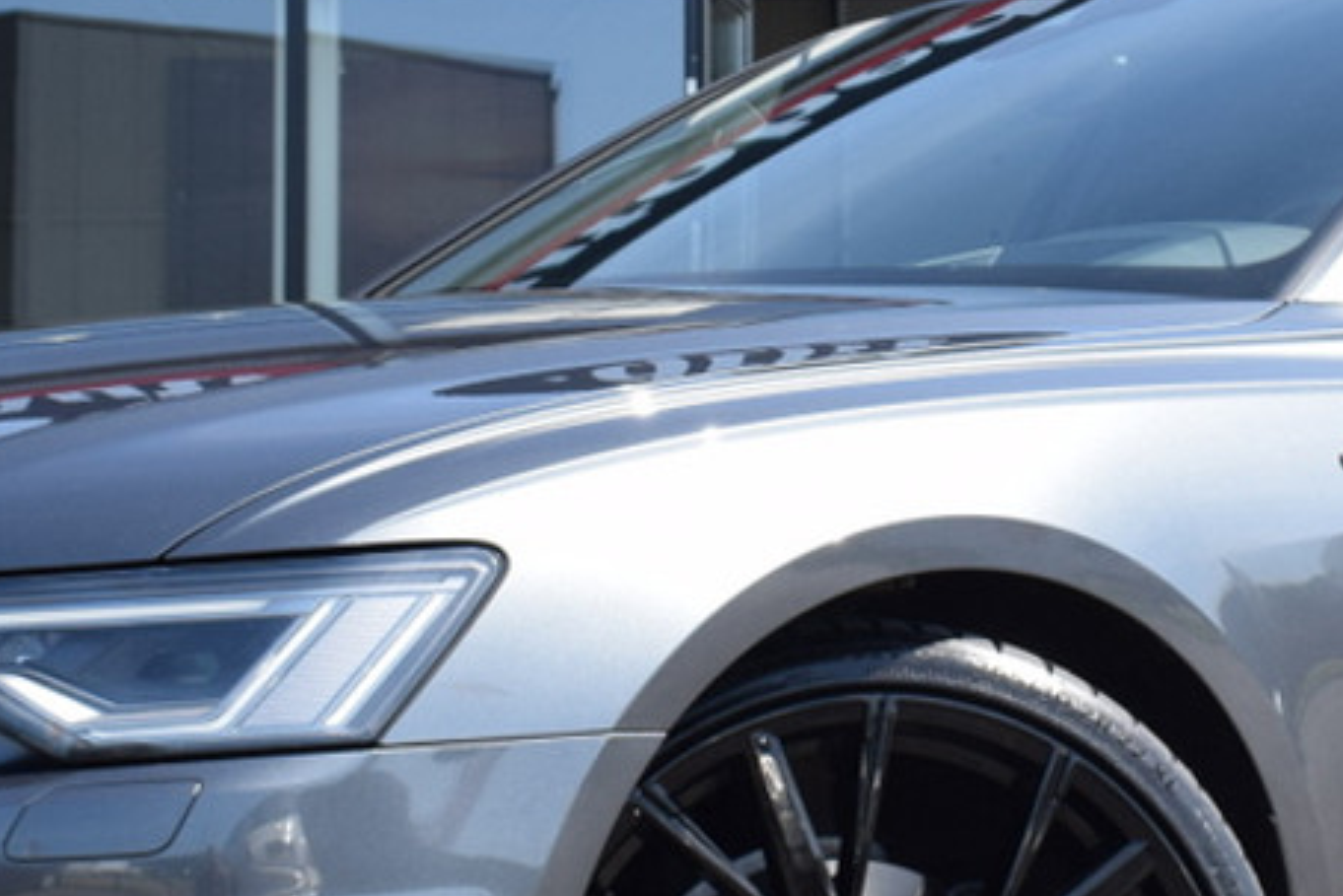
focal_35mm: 116
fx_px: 4311
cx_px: 941
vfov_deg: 11.8
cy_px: 223
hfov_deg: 17.6
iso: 280
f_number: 8
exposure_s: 1/250
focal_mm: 25
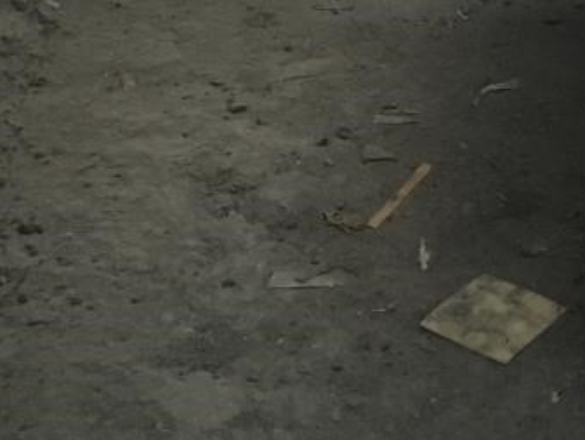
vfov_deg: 12.8
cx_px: 913
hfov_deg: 16.1
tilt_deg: -21.8
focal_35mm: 110
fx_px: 1860
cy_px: -209
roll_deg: -4.2
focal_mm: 4.15
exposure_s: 1/15
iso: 200
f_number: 2.2
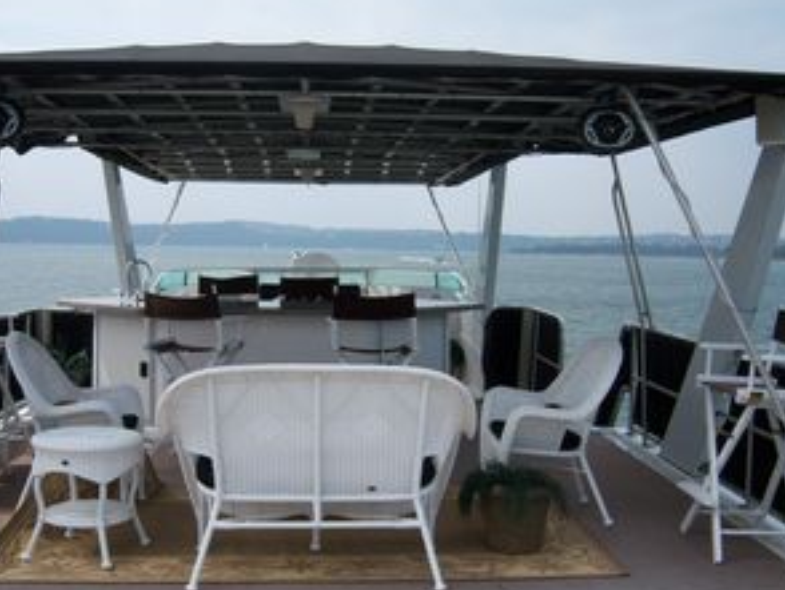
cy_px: 334
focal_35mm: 45
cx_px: 352
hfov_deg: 42.0
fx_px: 1021
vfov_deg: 32.2
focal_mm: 7.5
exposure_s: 1/640
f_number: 4.8
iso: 80
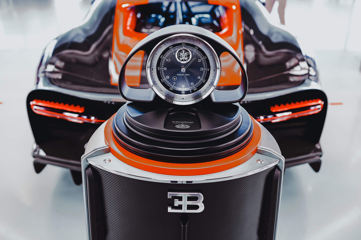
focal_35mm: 35
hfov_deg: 54.5
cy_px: 120
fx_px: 351
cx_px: 180
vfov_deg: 37.8
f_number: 3.5
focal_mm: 35
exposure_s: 1/80
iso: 400
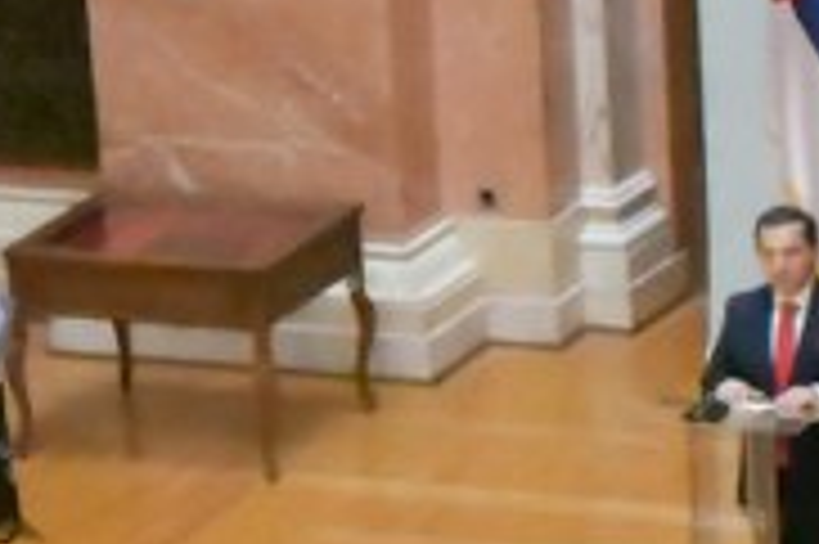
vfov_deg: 4.6
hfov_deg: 6.9
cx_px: -27
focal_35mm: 297
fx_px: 6751
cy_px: 814
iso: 36000
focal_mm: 30
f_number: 10
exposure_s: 1/200
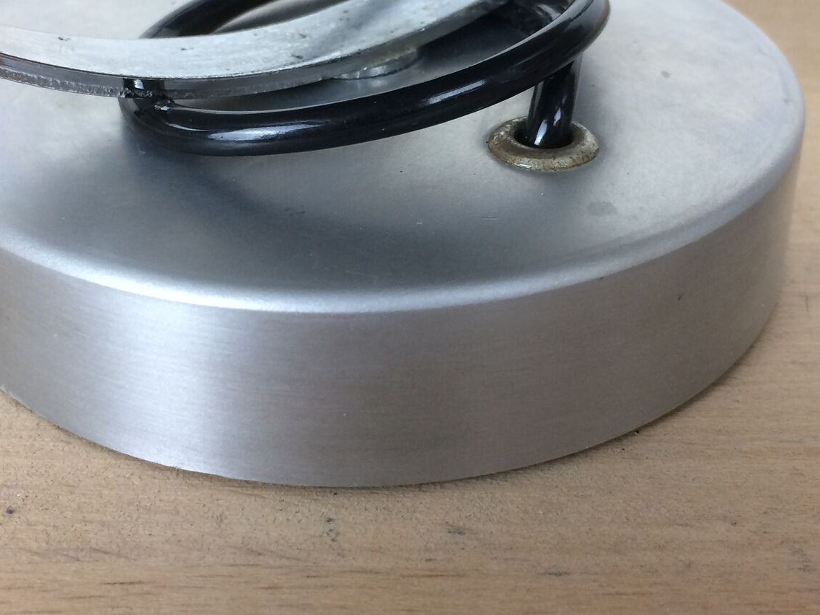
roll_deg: -0.5
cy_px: 182
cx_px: 383
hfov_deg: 37.5
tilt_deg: -28.9
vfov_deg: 28.3
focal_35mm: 51
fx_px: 1208
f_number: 2.2
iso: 40
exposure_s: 1/33
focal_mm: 4.15
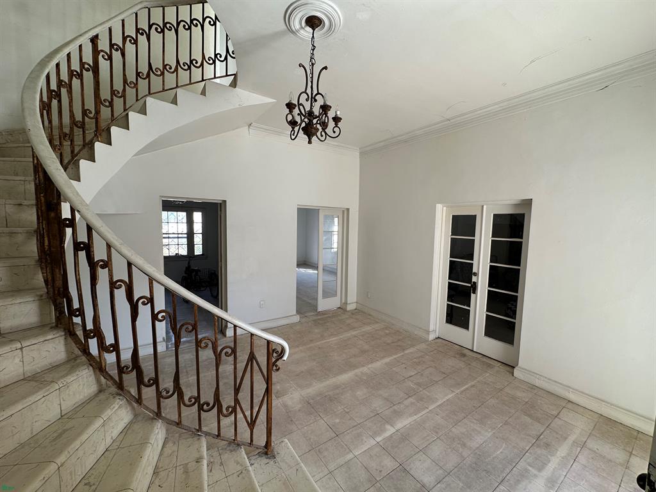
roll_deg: -1.3
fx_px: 265
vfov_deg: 85.7
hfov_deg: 102.1
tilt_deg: -4.2
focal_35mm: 14
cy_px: 246
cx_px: 328
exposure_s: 1/99
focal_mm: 2.22
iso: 50
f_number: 2.2
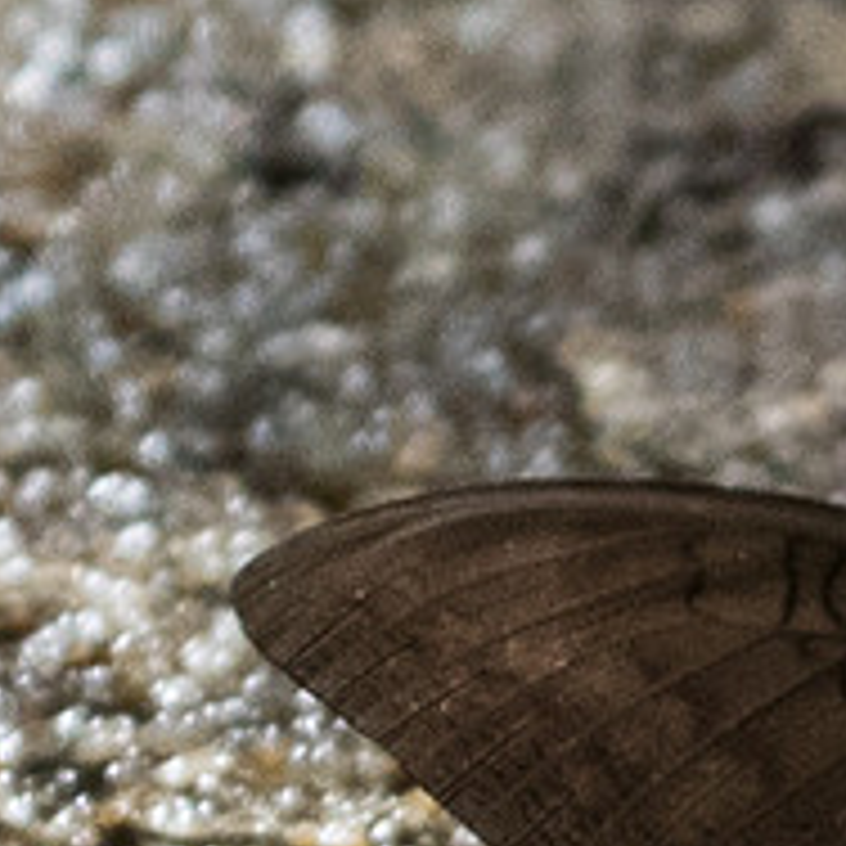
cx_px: 1076
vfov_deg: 0.7
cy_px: 187
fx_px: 71918
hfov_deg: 0.7
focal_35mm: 2601
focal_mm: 150
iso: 800
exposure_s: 1/1000
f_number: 3.5
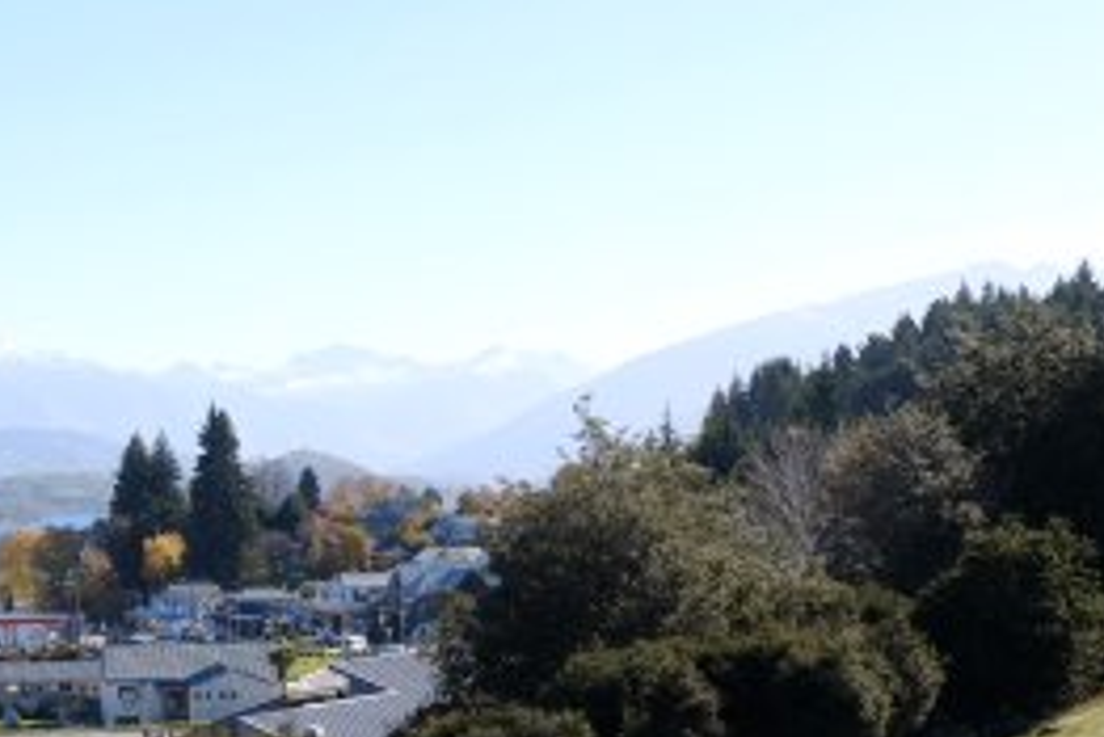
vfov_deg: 16.3
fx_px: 2577
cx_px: 25
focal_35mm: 84
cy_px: 467
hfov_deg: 23.3
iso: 200
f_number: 10
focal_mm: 24.3
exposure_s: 1/120
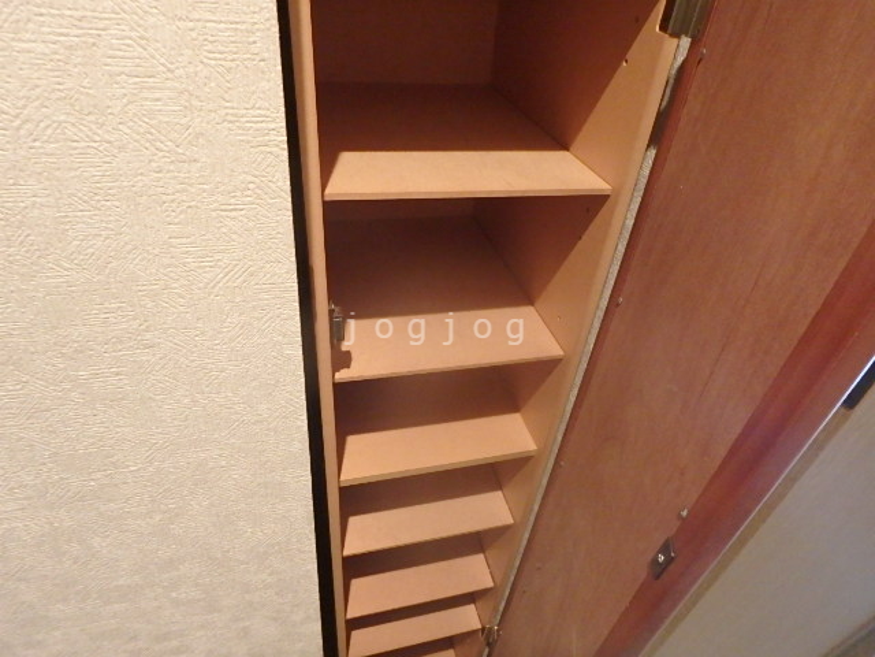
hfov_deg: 79.0
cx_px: 438
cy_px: 328
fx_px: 531
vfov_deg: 63.4
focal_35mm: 21
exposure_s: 1/20
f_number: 3.5
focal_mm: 3.7
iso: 800
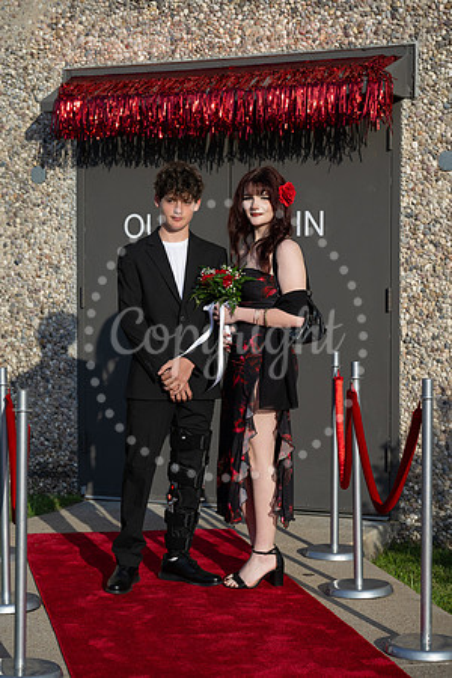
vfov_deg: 26.3
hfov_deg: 17.7
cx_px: 226
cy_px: 339
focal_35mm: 77
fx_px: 1450
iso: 320
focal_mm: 77
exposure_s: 1/2000
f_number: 5
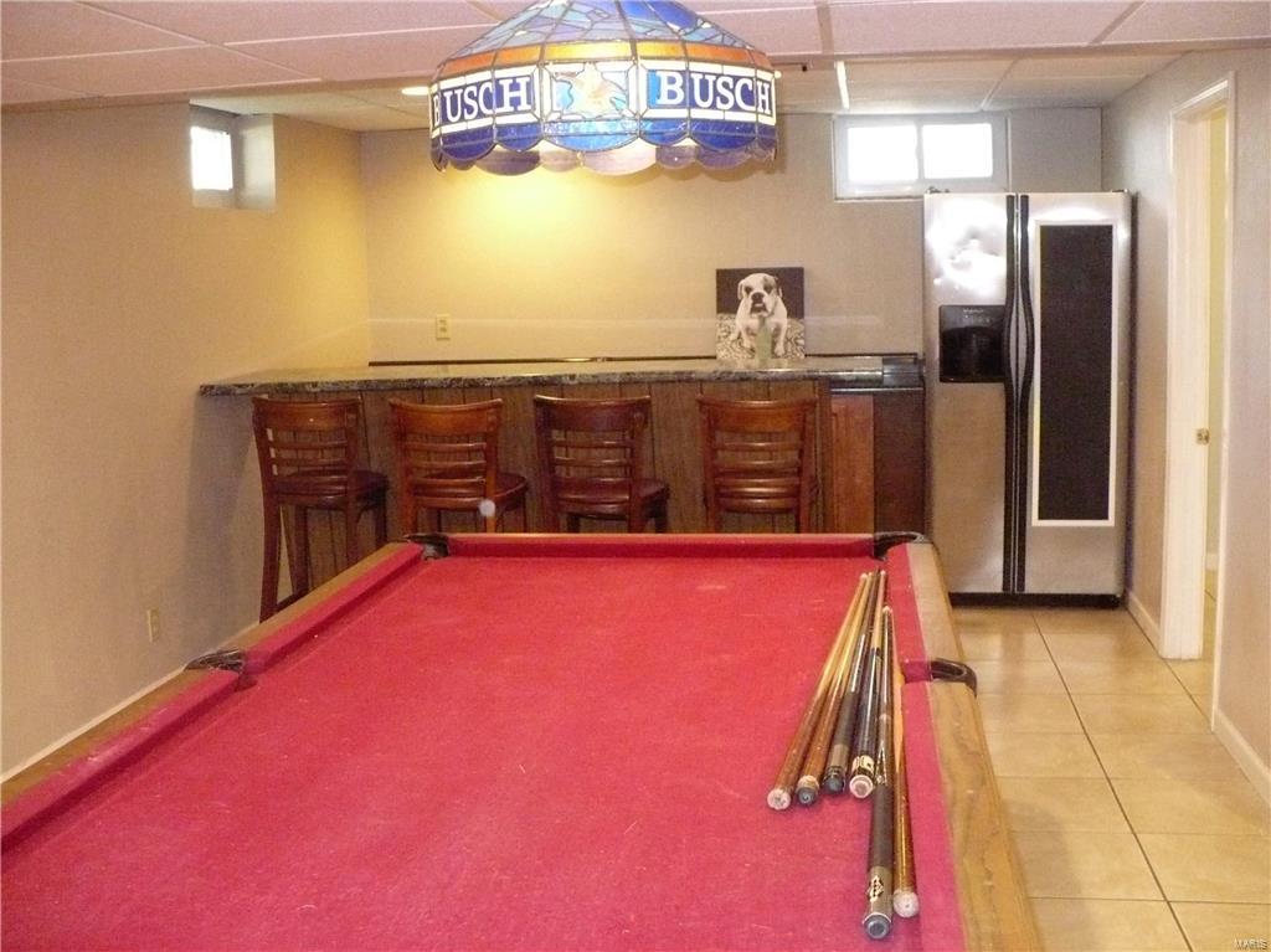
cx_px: 636
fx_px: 1358
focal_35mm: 37
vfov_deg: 38.6
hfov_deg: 50.2
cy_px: 476
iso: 800
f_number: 2.8
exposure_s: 1/30
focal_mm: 6.1
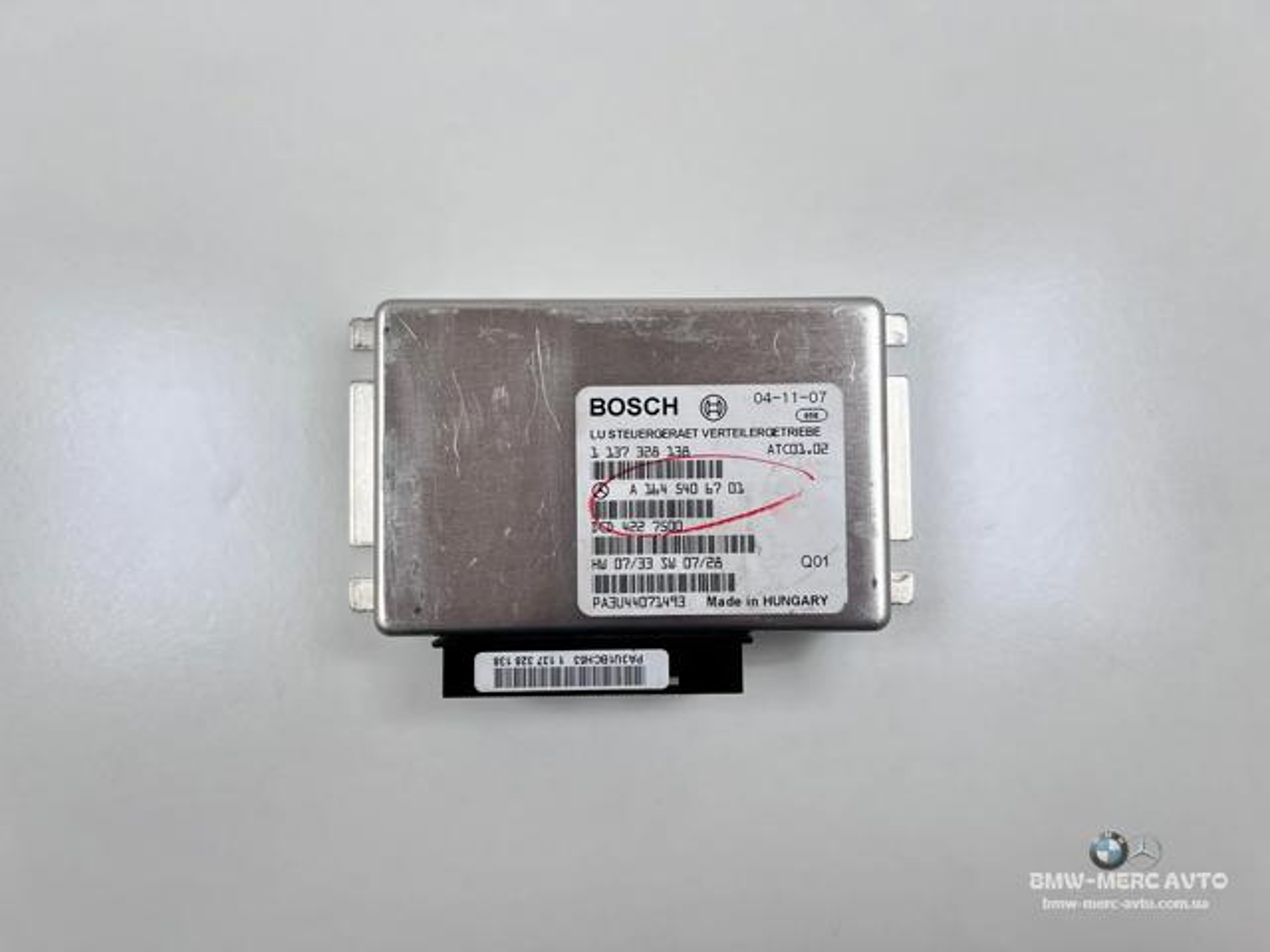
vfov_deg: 53.1
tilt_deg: -87.8
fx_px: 954
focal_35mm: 26
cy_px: 476
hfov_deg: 67.3
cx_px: 635
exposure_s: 1/318
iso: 50
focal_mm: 5.7
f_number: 1.5
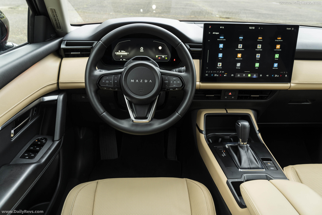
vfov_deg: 43.6
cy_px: 108
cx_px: 161
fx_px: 268
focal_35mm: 30
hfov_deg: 61.9
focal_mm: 30
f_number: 8
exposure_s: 1/2.5
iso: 50
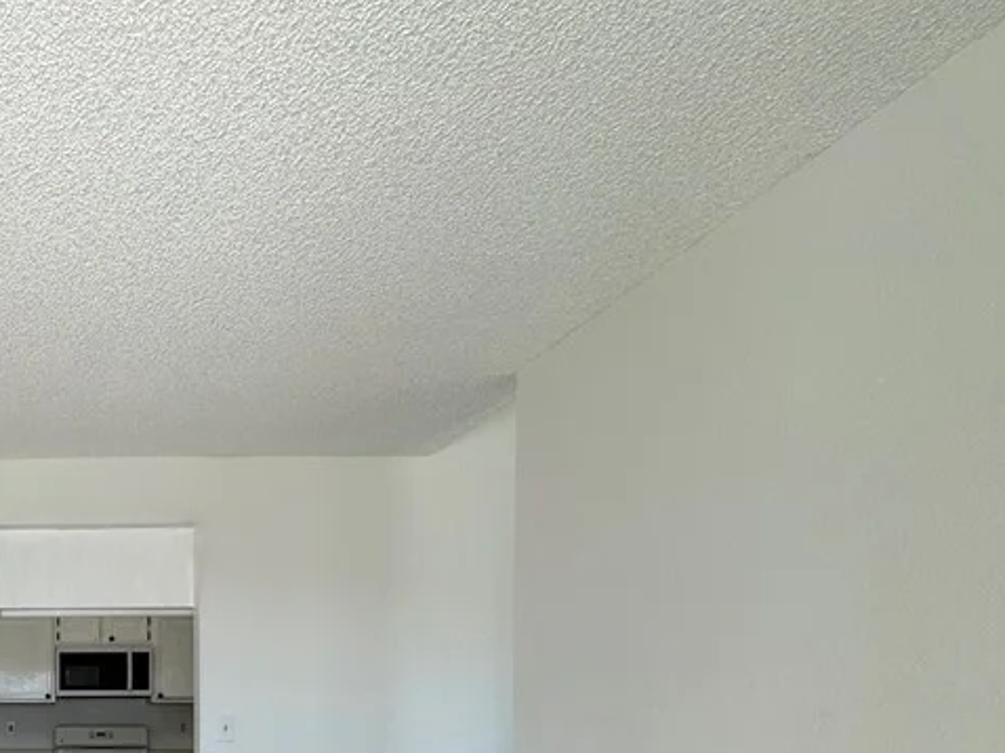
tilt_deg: -1.2
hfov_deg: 49.3
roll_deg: +0.0
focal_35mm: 30
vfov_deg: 41.3
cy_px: 738
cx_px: 4
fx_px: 871
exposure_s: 1/140
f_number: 2.2
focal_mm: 2.22
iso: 40
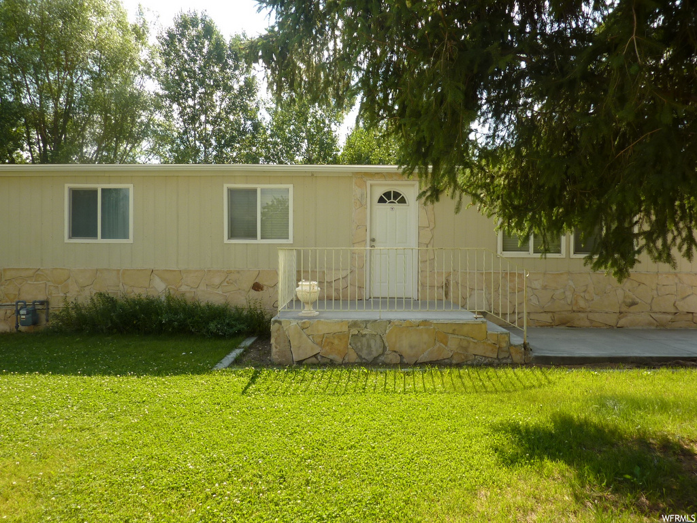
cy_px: 262
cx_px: 348
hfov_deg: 69.4
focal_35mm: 25
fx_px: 503
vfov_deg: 54.9
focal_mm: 4.1
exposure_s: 1/200
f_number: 4
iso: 80
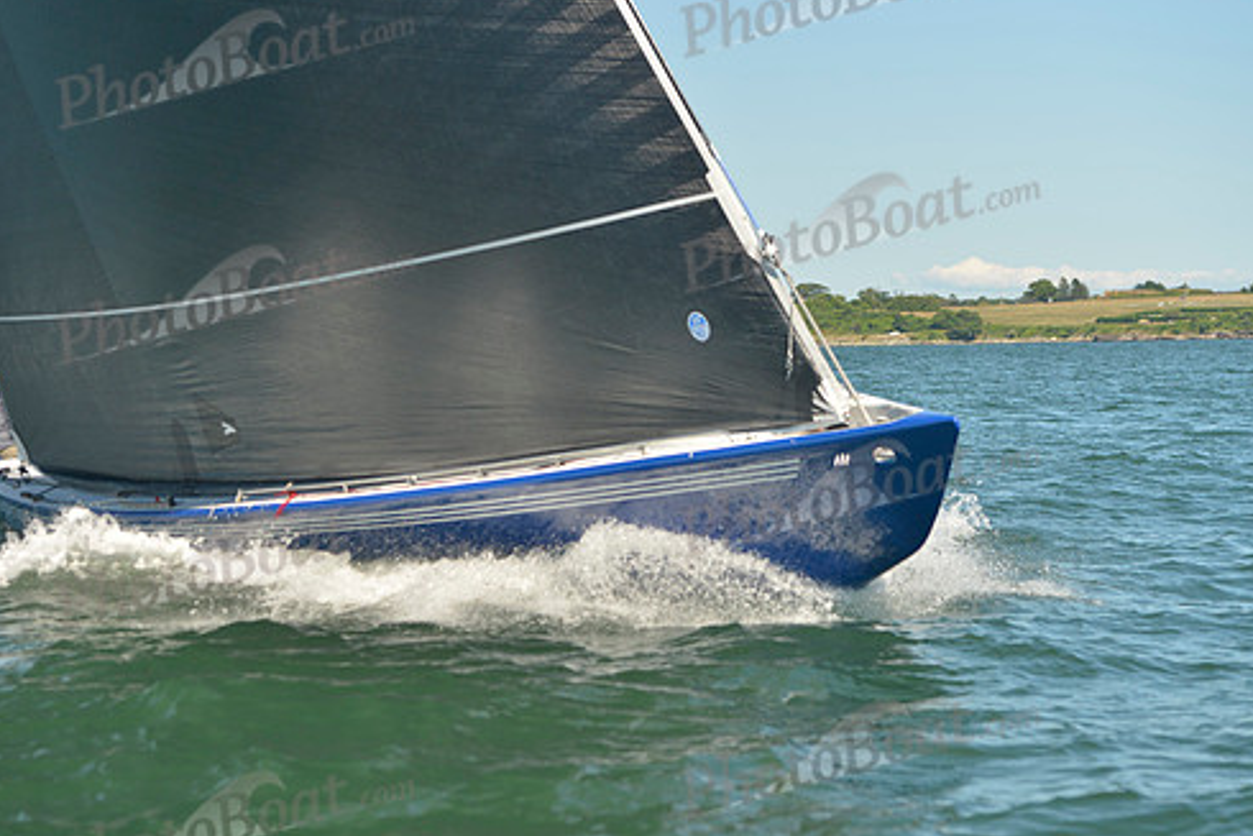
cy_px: 395
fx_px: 3377
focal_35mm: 97
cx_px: 550
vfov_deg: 14.1
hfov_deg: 21.0
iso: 280
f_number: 4.5
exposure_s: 1/800
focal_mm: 82
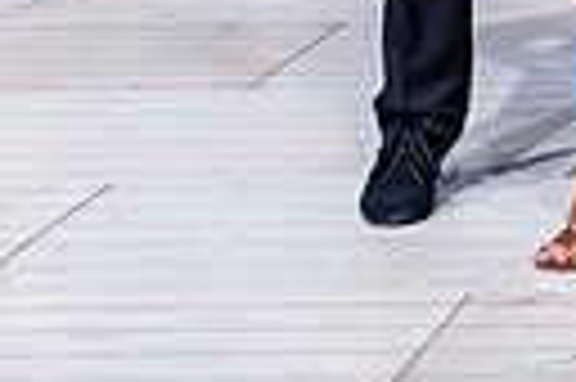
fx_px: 3116
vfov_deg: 6.8
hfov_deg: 9.3
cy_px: -397
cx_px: 1458
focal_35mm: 195
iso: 3200
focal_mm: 35
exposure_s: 1/400
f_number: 2.8
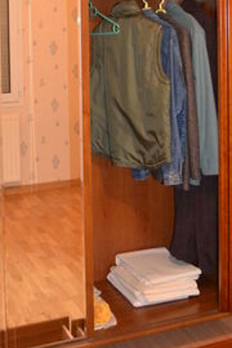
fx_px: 580
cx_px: 134
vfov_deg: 32.1
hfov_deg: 22.6
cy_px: 48
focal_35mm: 60
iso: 2500
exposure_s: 1/60
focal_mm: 18
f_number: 3.5
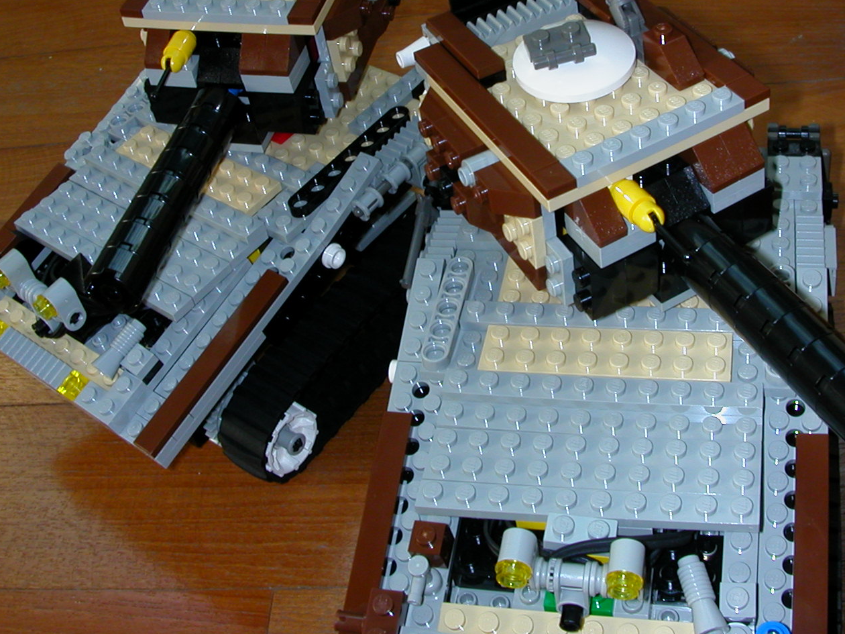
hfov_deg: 40.3
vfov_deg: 30.8
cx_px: 486
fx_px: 1147
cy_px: 238
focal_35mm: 47
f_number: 4.5
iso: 100
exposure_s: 1/30
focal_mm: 5.6
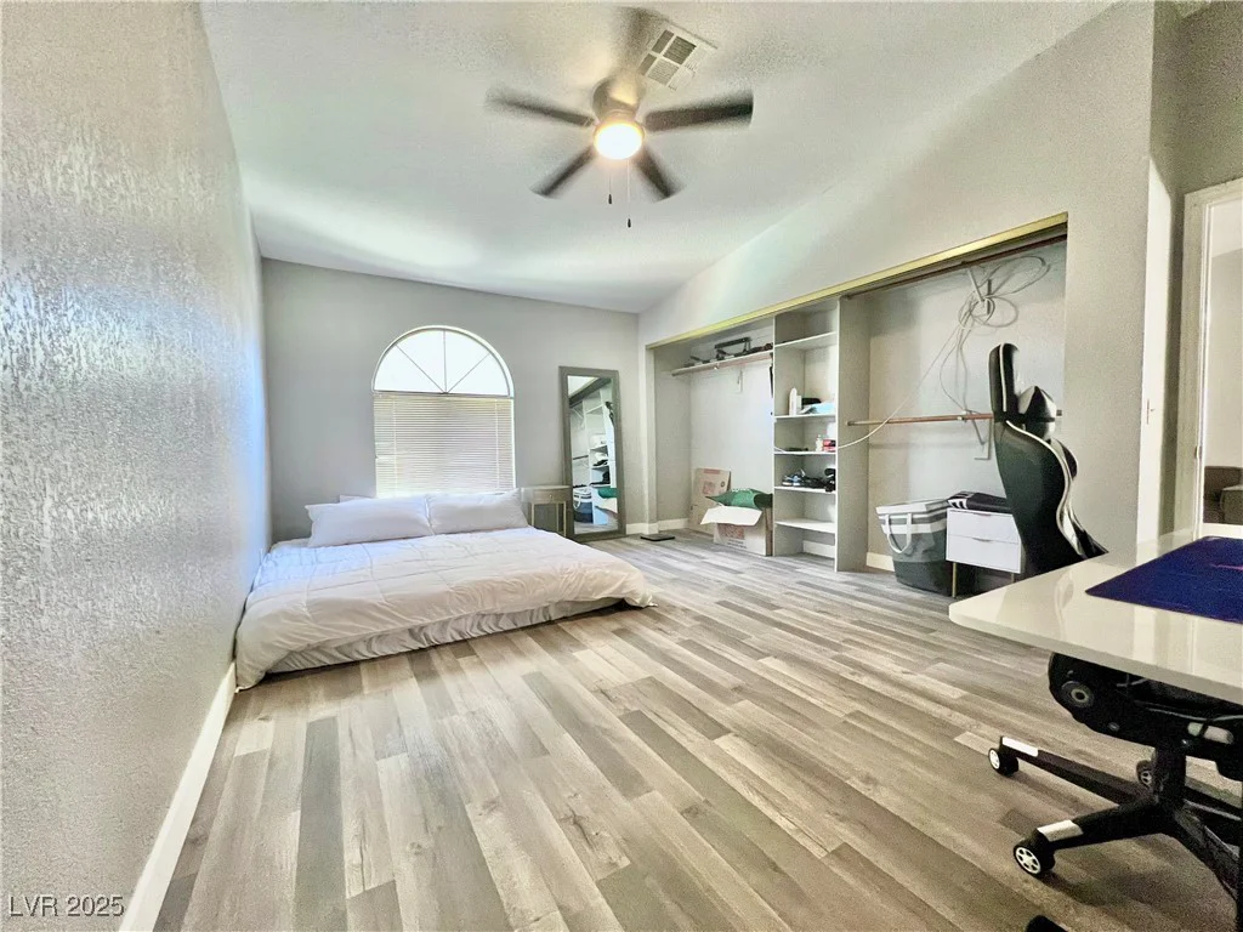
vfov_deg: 89.9
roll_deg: +1.6
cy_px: 466
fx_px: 467
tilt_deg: -2.1
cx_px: 622
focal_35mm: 13
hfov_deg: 106.2
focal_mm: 1.57
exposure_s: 1/60
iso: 400
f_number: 1.8
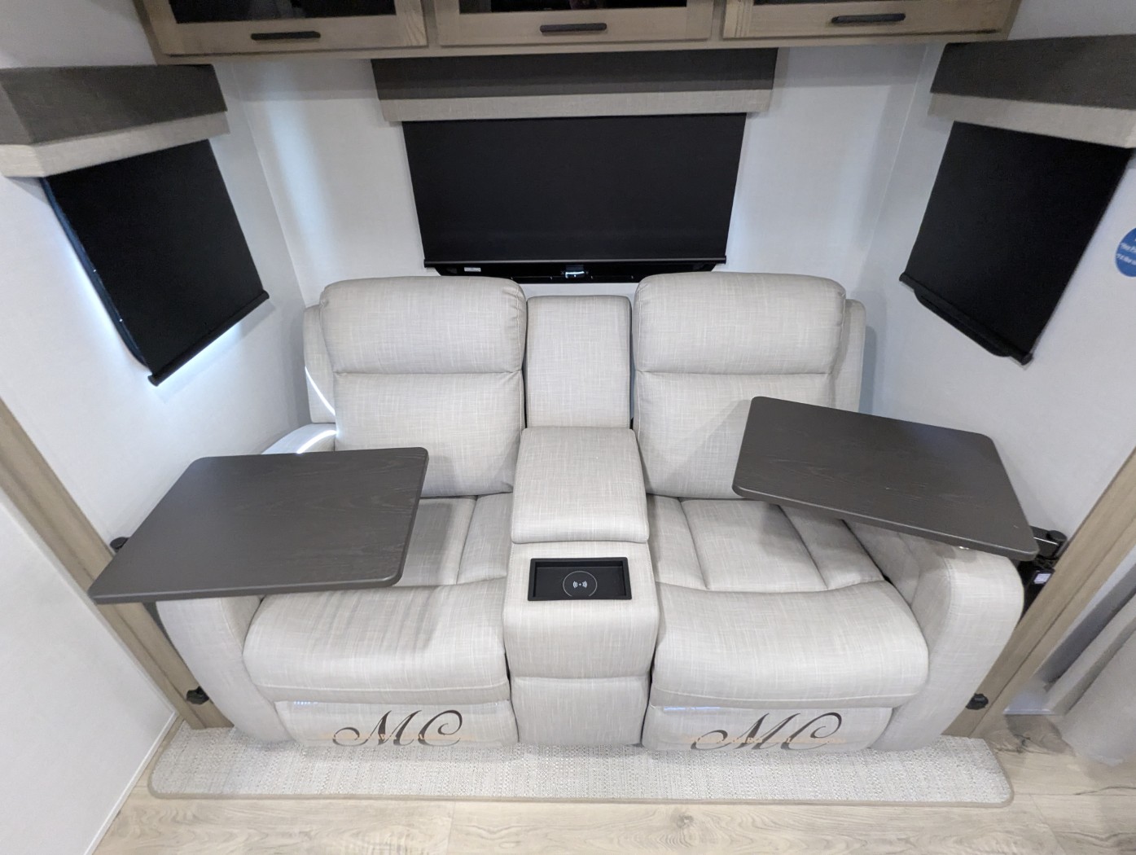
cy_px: 428
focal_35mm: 16
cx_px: 568
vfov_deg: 78.2
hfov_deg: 94.4
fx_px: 526
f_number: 2.2
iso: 497
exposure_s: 1/41
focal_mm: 2.35
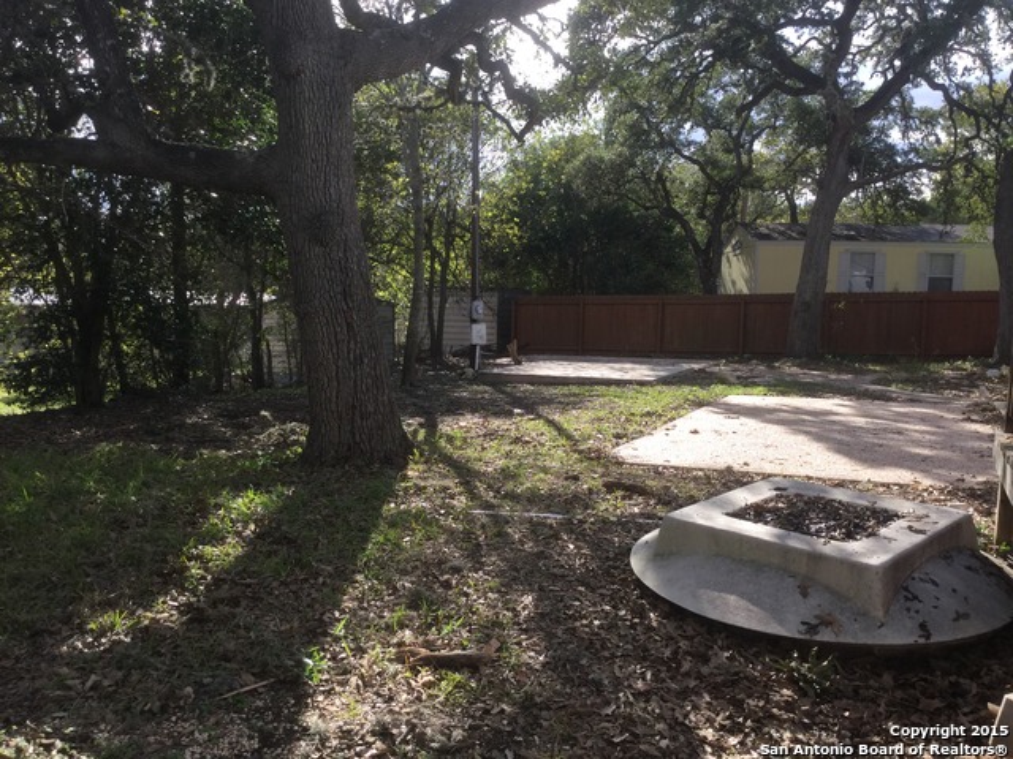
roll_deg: -2.4
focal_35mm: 31
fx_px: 907
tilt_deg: -6.4
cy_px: 380
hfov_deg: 58.4
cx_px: 506
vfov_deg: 45.4
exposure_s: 1/375
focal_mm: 3.3
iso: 25
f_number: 2.4
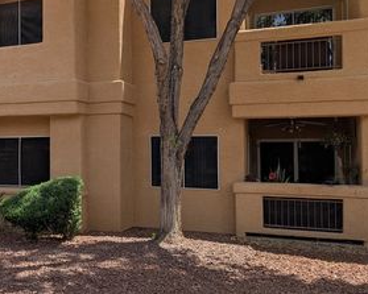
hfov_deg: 41.8
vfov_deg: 35.7
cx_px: 71
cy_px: 142
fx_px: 457
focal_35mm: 42
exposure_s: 1/2632
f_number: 1.85
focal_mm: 6.81
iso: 45
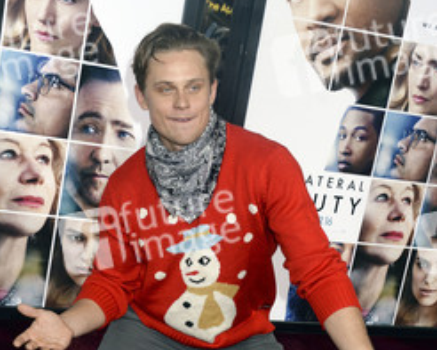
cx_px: 202
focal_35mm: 61
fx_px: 789
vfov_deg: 24.2
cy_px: 322
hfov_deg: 30.9
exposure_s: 1/250
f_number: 6.3
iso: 500
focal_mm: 40
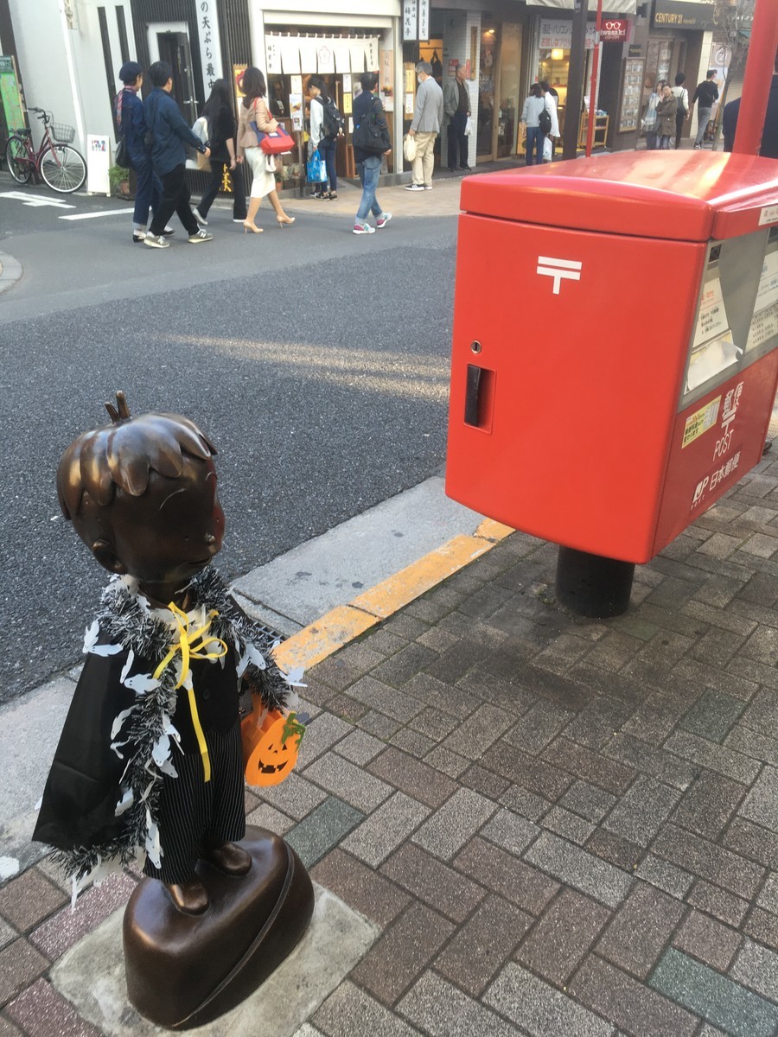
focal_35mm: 29
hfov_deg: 48.2
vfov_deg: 61.7
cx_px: 389
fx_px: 869
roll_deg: +0.6
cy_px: 518
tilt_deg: -27.1
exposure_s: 1/60
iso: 32
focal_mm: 4.15
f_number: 2.2
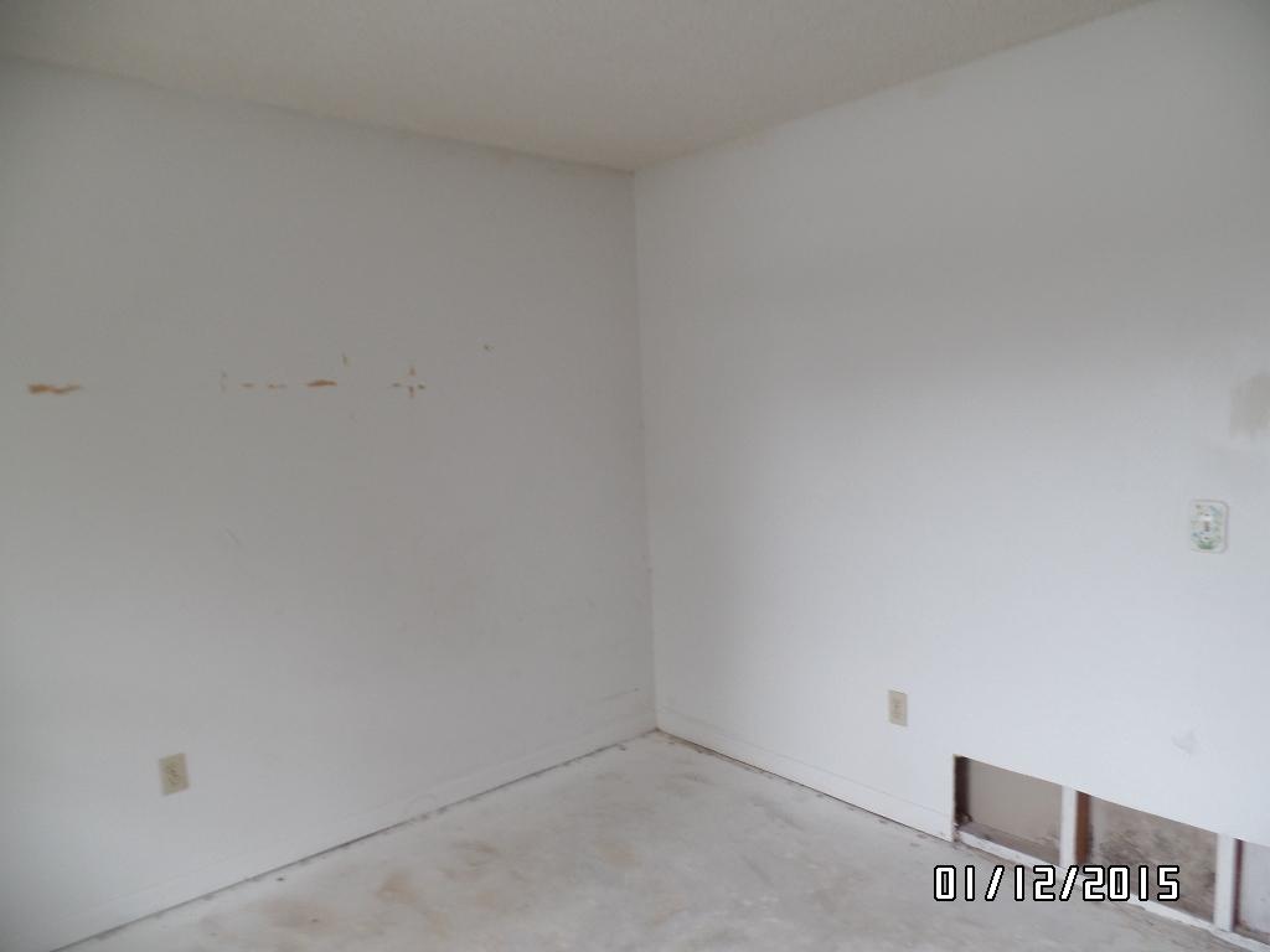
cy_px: 476
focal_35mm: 23
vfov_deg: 58.9
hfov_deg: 73.9
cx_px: 635
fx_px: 844
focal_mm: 4.1
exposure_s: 1/30
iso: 100
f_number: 2.8
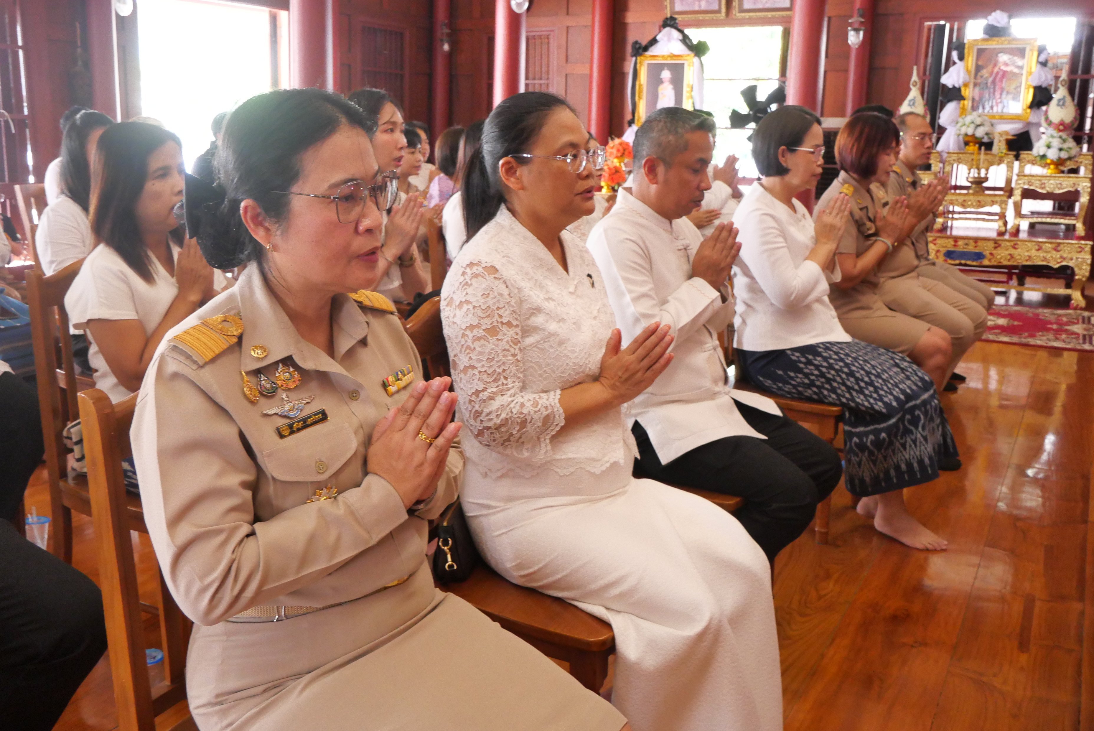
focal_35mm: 31
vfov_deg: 42.4
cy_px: 366
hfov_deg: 60.3
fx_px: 943
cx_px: 547
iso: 2000
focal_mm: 15
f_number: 5
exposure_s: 1/50
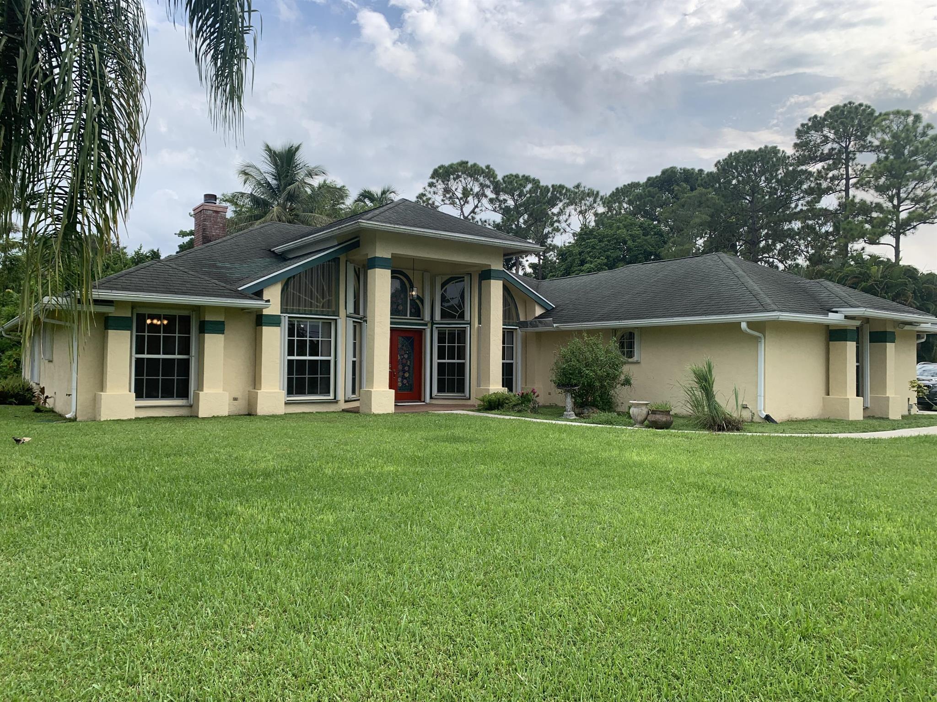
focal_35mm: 26
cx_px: 468
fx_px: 704
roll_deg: -1.1
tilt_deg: +2.1
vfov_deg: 53.1
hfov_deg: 67.3
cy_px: 351
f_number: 1.8
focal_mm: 4.25
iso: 25
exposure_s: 1/1585
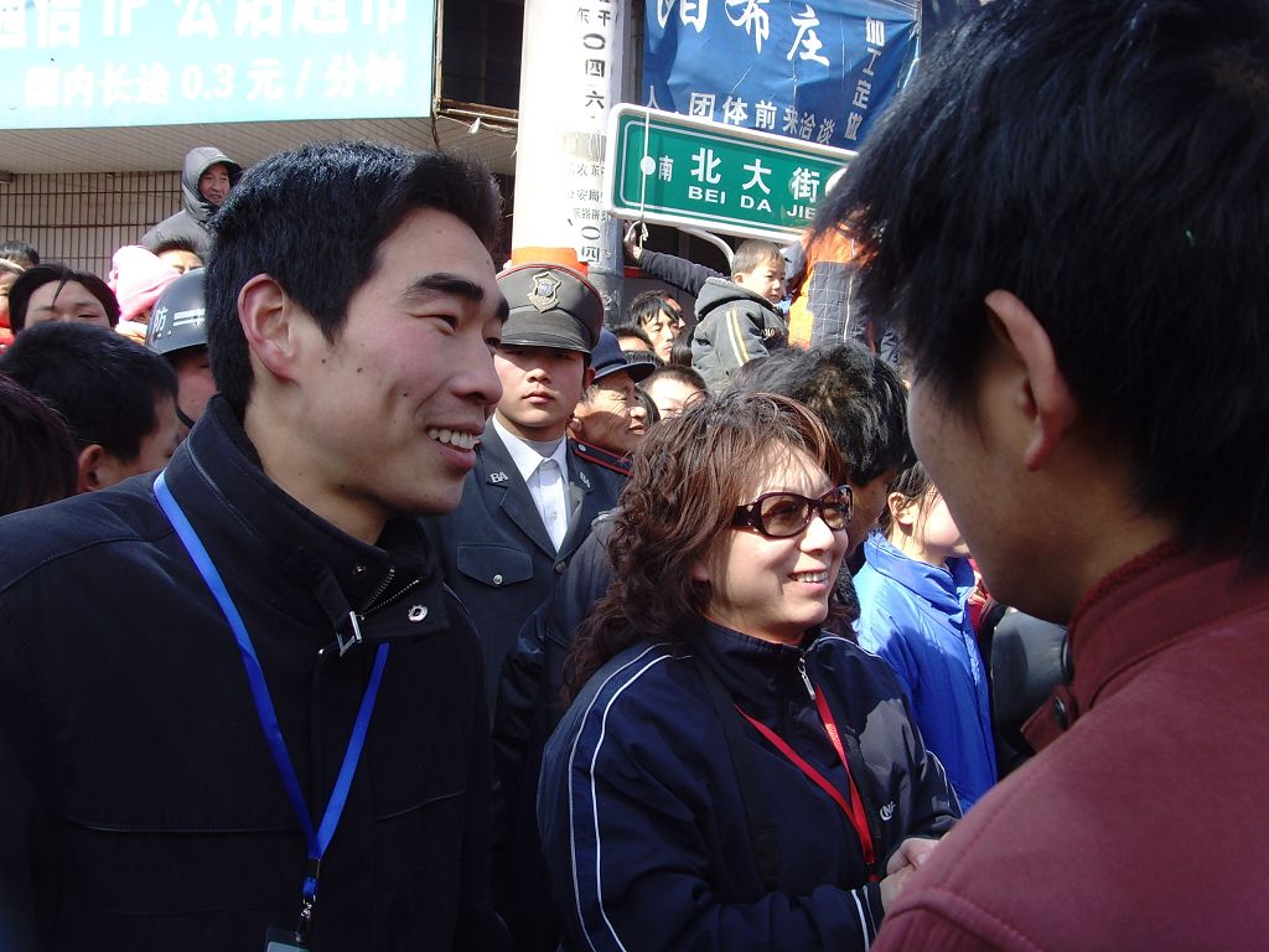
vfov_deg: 36.8
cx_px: 634
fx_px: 1430
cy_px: 476
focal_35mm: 39
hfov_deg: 47.9
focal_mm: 6.6
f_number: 3.5
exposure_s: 1/250
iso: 80
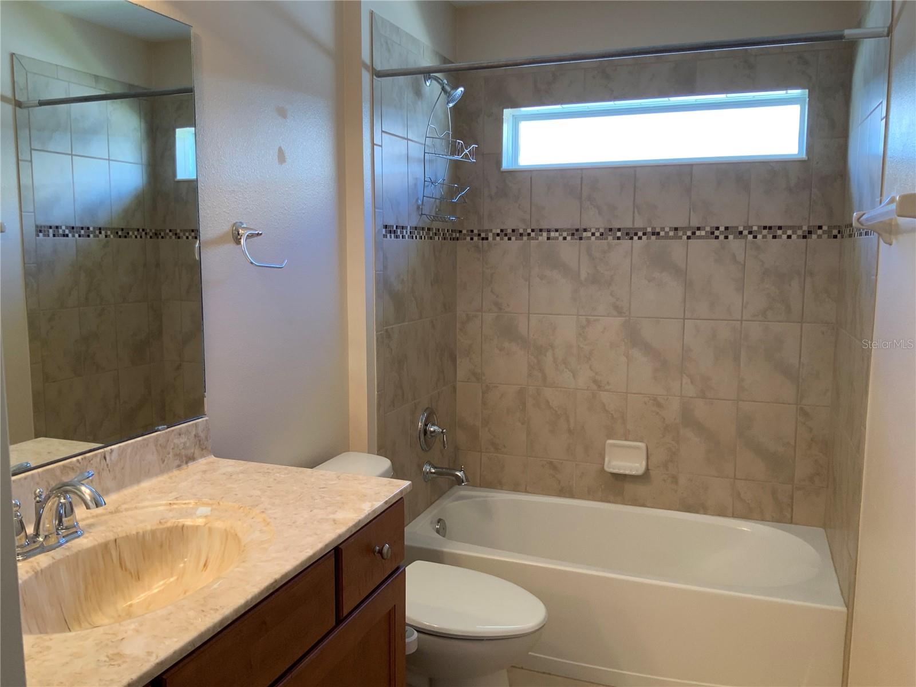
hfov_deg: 61.7
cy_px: 344
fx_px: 767
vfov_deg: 48.2
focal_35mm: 29
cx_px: 458
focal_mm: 3
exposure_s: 1/60
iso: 50
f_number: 1.8
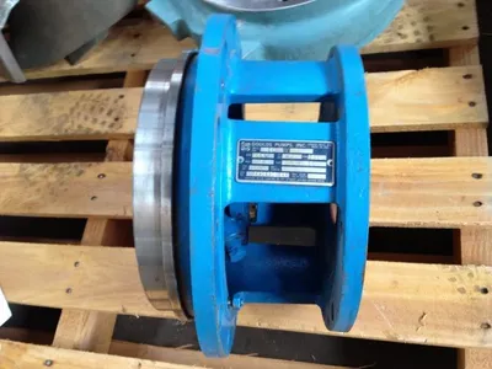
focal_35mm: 35
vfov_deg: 40.7
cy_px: 184
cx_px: 246
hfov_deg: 52.6
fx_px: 497
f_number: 2.4
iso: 125
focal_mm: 4.28
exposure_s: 1/20
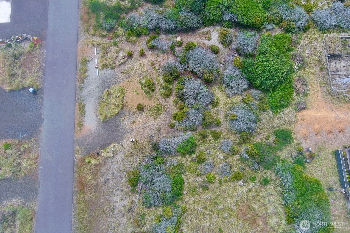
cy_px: 116
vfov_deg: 45.0
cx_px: 175
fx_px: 282
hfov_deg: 63.7
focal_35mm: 29
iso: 100
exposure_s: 1/814
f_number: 2.8
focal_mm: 10.57
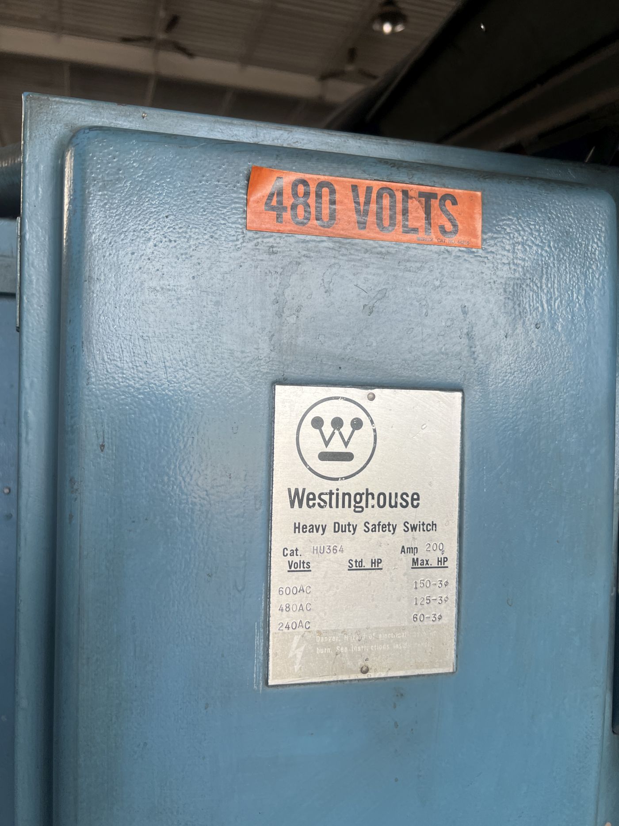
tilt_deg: -0.6
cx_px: 310
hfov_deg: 53.1
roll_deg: +0.0
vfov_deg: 67.3
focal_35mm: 26
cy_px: 413
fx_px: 620
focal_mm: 5.7
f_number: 1.5
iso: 50
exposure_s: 1/304
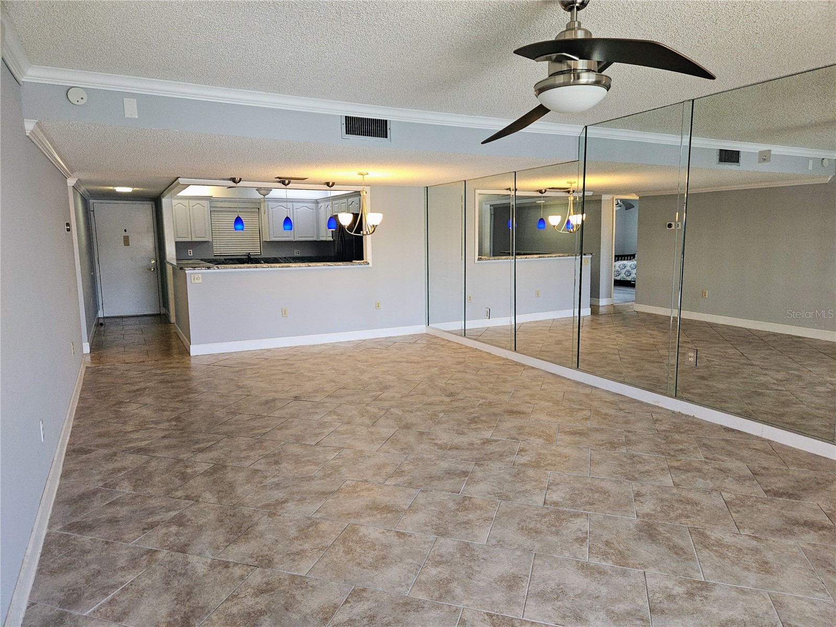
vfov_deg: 58.9
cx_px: 418
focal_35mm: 23
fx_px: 555
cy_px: 314
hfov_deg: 73.9
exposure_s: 1/60
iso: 100
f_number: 1.8
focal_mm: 5.4
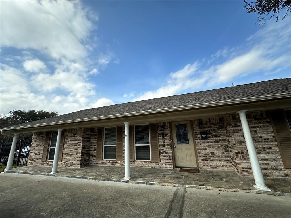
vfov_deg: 85.7
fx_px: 118
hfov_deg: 102.1
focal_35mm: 14
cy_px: 109
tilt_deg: +14.7
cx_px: 146
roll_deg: +3.6
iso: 50
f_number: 2.2
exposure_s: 1/1575
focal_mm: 2.22
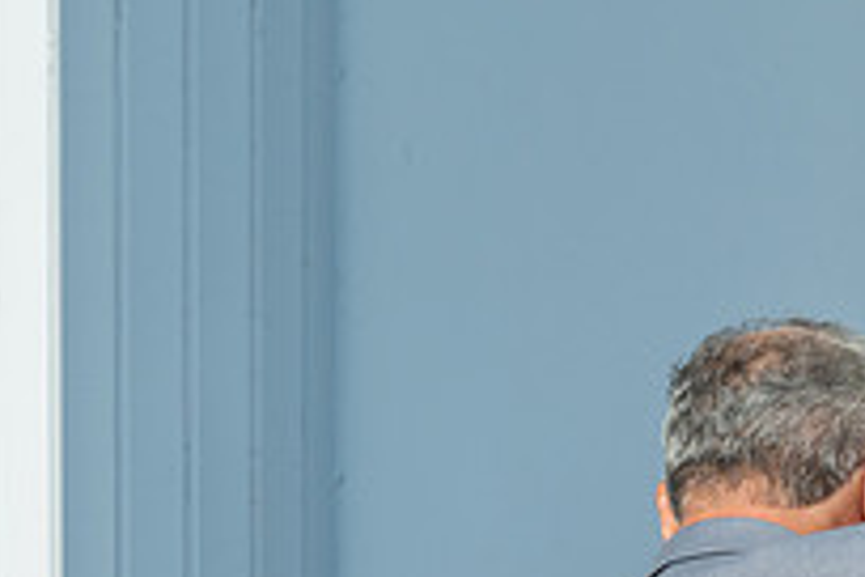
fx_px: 2883
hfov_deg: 16.2
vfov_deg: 11.0
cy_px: 878
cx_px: 1105
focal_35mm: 120
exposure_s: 1/200
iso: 250
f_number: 18
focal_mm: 32
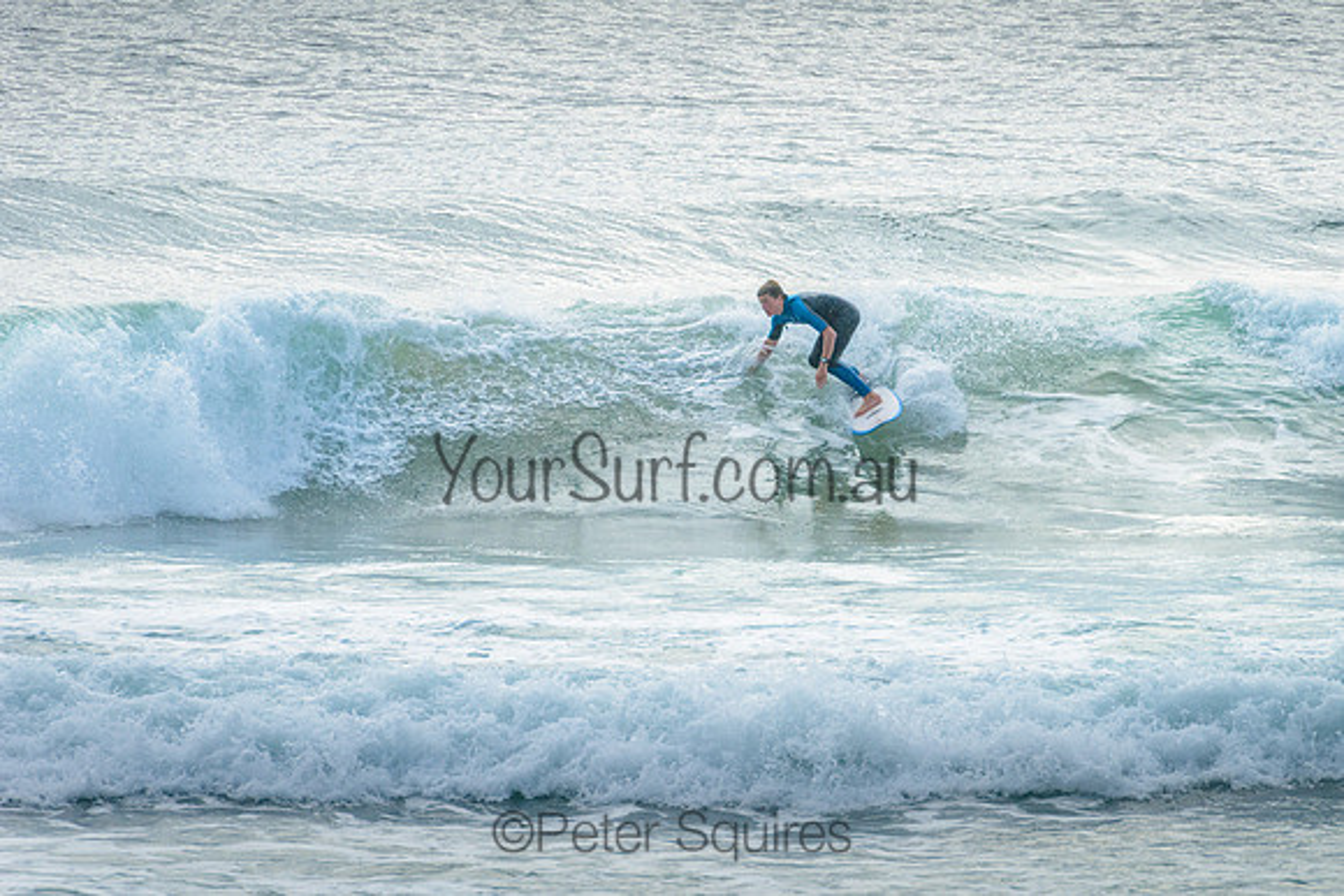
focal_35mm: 490
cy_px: 364
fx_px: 18313
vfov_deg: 2.8
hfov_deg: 4.2
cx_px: 824
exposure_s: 1/1600
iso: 800
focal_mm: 400
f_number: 14
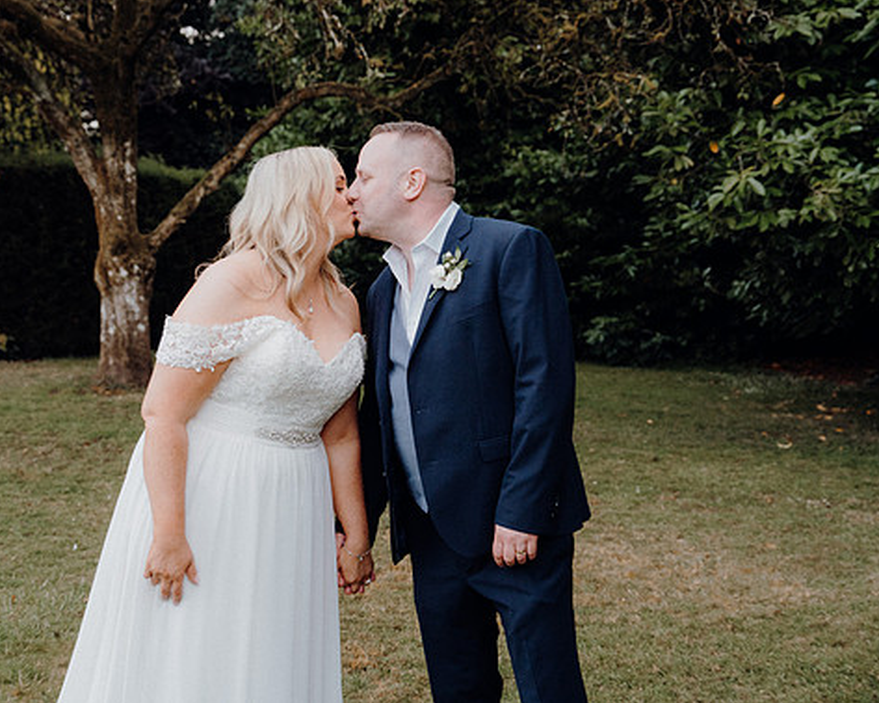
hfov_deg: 35.3
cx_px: 368
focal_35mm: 53
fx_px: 1378
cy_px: 345
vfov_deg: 28.6
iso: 3200
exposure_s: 1/160
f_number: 3.5
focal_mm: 46
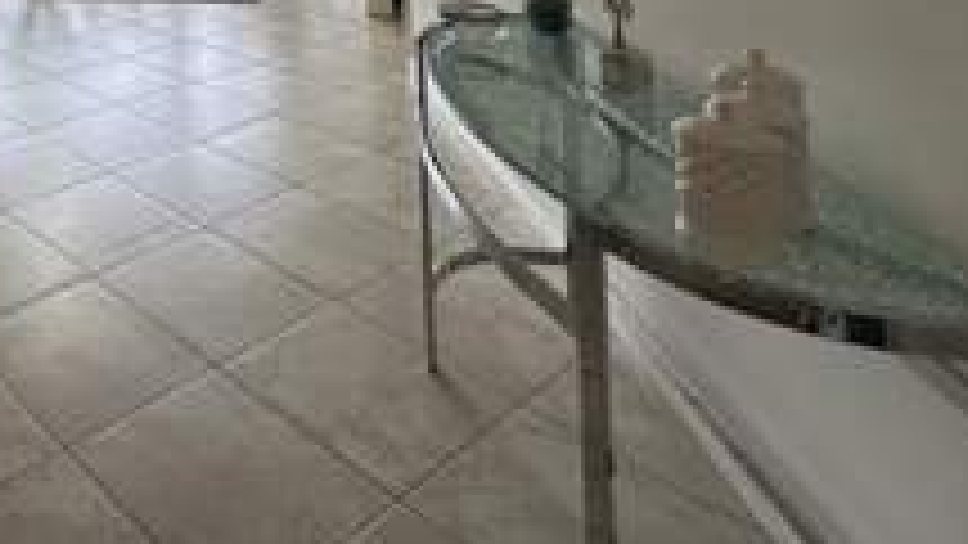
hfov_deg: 46.3
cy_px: -223
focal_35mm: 34
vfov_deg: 27.0
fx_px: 873
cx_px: -45
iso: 100
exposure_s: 1/120
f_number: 2.2
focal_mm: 2.22
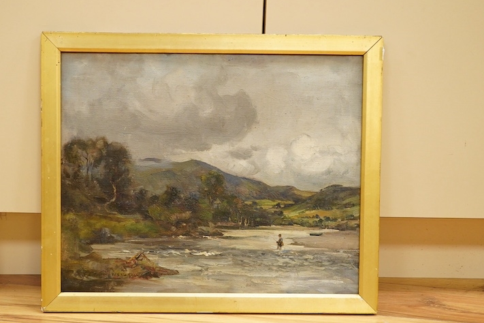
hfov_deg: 35.0
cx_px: 197
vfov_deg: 23.8
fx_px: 766
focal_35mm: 57
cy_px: 179
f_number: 3.5
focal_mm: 30
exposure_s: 1/125
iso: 1250
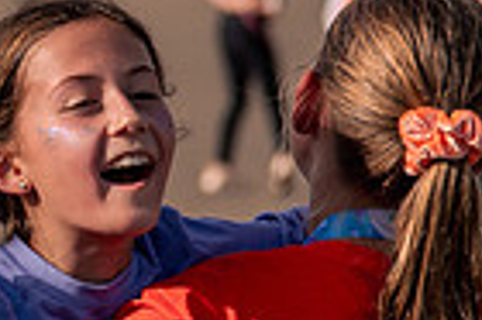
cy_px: 243
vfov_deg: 1.9
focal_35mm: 741
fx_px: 9910
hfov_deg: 2.8
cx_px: -14
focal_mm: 120
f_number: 5
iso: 200
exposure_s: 1/1250
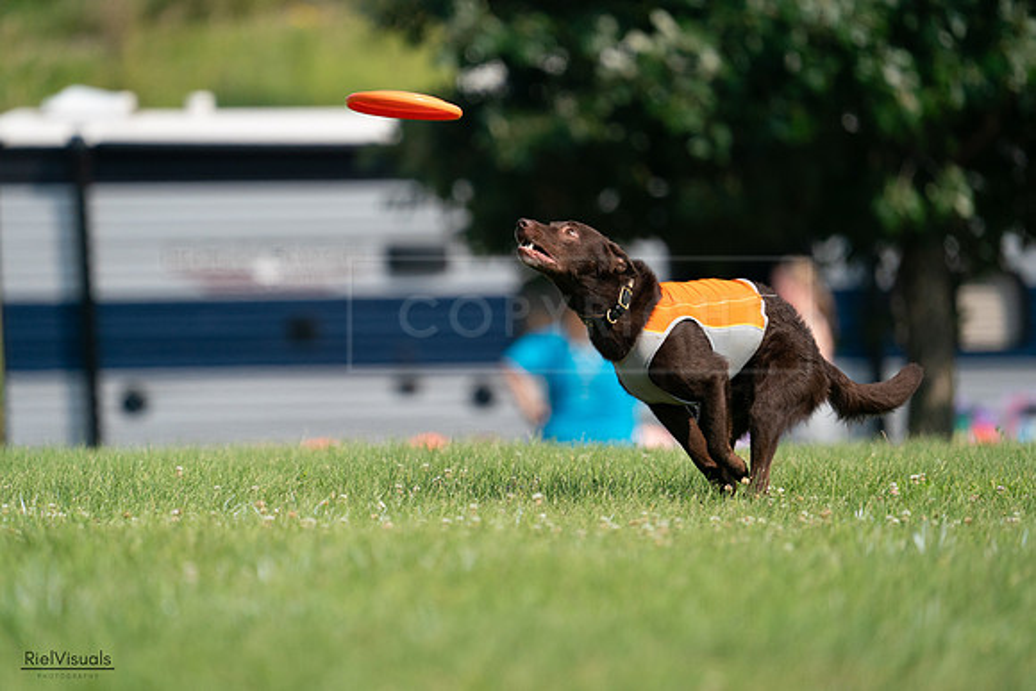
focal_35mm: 624
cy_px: 346
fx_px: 17973
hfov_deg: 3.3
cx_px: 518
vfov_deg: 2.2
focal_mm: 600
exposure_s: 1/4000
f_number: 6.3
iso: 1250
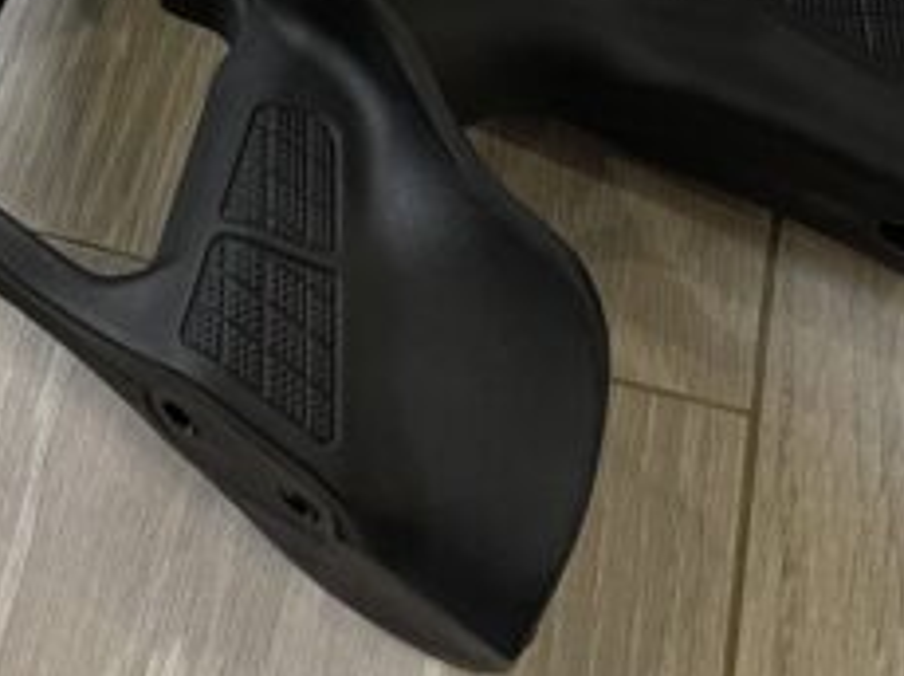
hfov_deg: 21.6
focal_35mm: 87
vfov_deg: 16.0
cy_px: -236
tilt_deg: -55.8
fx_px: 2270
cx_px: -28
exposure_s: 1/50
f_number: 1.6
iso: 100
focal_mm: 5.1
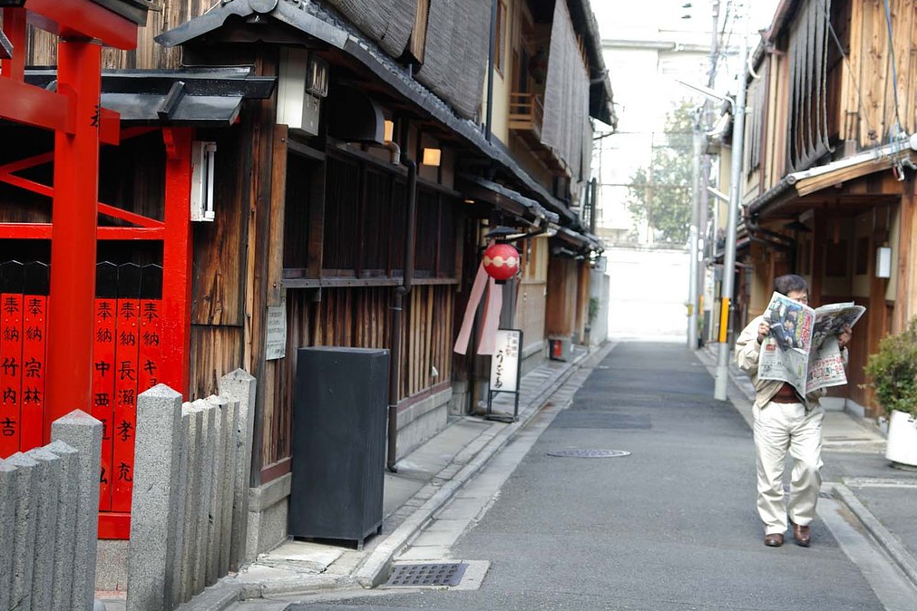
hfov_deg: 26.7
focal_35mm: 76
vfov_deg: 17.9
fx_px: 1936
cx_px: 454
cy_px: 303
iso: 200
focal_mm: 50
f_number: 4
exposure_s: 1/125
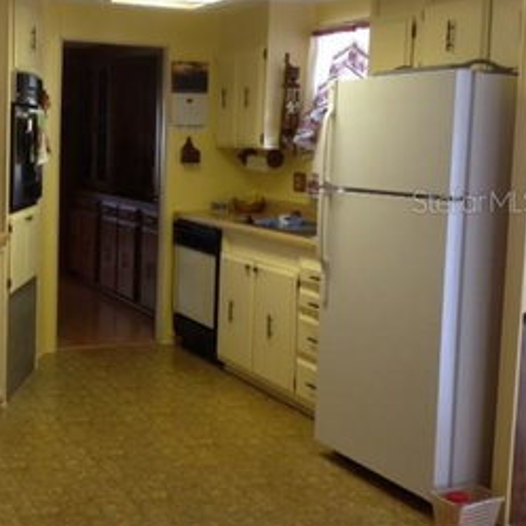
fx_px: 860
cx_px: 94
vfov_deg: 33.9
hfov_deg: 32.9
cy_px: 201
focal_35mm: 50
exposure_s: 1/20
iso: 50
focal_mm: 4.13
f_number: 2.4
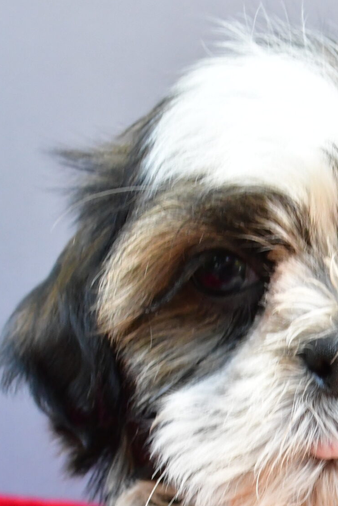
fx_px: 1351
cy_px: 530
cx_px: 366
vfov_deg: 20.4
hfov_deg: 14.0
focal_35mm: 96
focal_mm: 28
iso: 3200
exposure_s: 1/160
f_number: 10
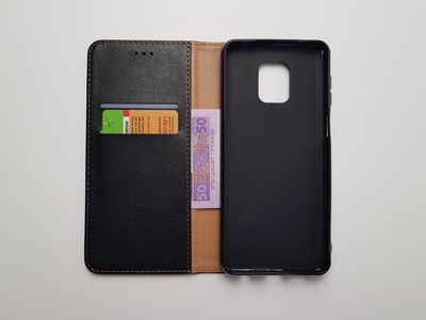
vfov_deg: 53.1
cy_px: 160
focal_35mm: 26
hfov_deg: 67.3
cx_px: 213
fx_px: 320
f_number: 1.7
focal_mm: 4.2
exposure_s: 1/60
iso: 64
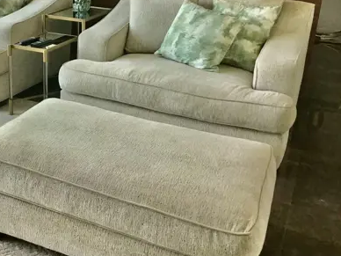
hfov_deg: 38.7
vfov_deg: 30.1
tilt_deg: -17.1
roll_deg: -0.9
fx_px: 473
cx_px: 87
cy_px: 86
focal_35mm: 48
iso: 25
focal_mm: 3.3
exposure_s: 1/40
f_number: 2.4
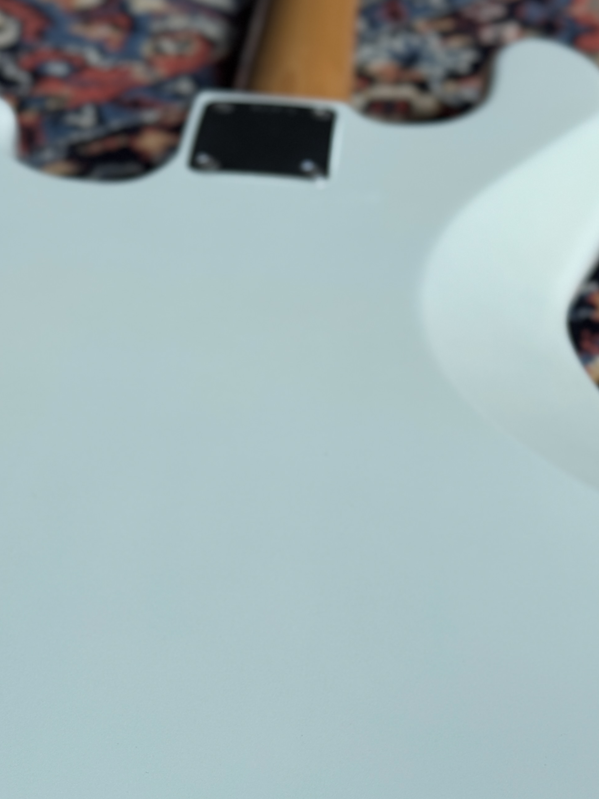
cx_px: 431
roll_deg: -1.3
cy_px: 580
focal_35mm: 75
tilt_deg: -37.5
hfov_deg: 19.5
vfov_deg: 25.7
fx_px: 1730
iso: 100
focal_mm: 6.76
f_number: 1.78
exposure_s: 1/109
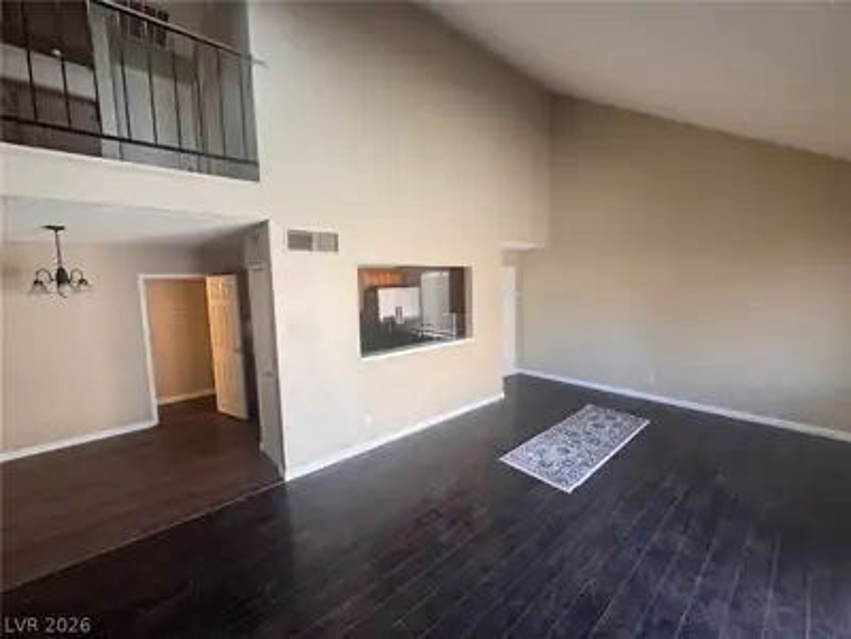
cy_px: 320
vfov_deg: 85.7
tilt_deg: -3.4
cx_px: 426
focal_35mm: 14
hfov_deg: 102.1
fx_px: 344
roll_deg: +1.2
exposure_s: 1/99
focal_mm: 2.22
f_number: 2.2
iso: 125
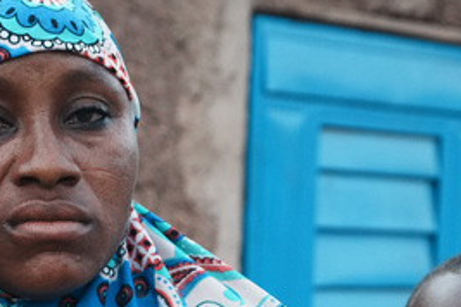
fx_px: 1716
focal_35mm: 134
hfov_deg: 15.3
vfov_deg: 9.9
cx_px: 218
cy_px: 486
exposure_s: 1/2000
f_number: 3.5
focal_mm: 35
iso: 1250
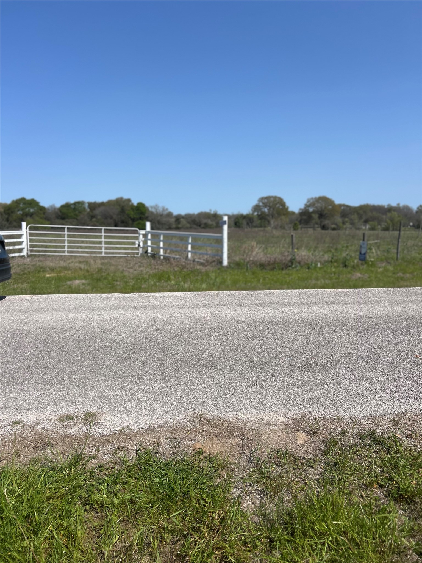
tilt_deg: -8.6
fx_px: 423
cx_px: 211
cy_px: 282
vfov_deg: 67.3
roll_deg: -0.5
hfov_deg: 53.1
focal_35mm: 26
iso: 50
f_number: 1.5
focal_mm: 5.7
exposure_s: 1/6579
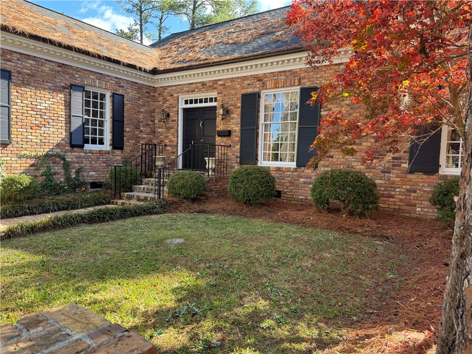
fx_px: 327
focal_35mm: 24
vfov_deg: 56.8
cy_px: 177
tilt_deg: -3.6
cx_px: 236
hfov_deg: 71.6
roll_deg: -2.4
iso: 80
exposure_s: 1/272
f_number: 1.78
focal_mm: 6.76
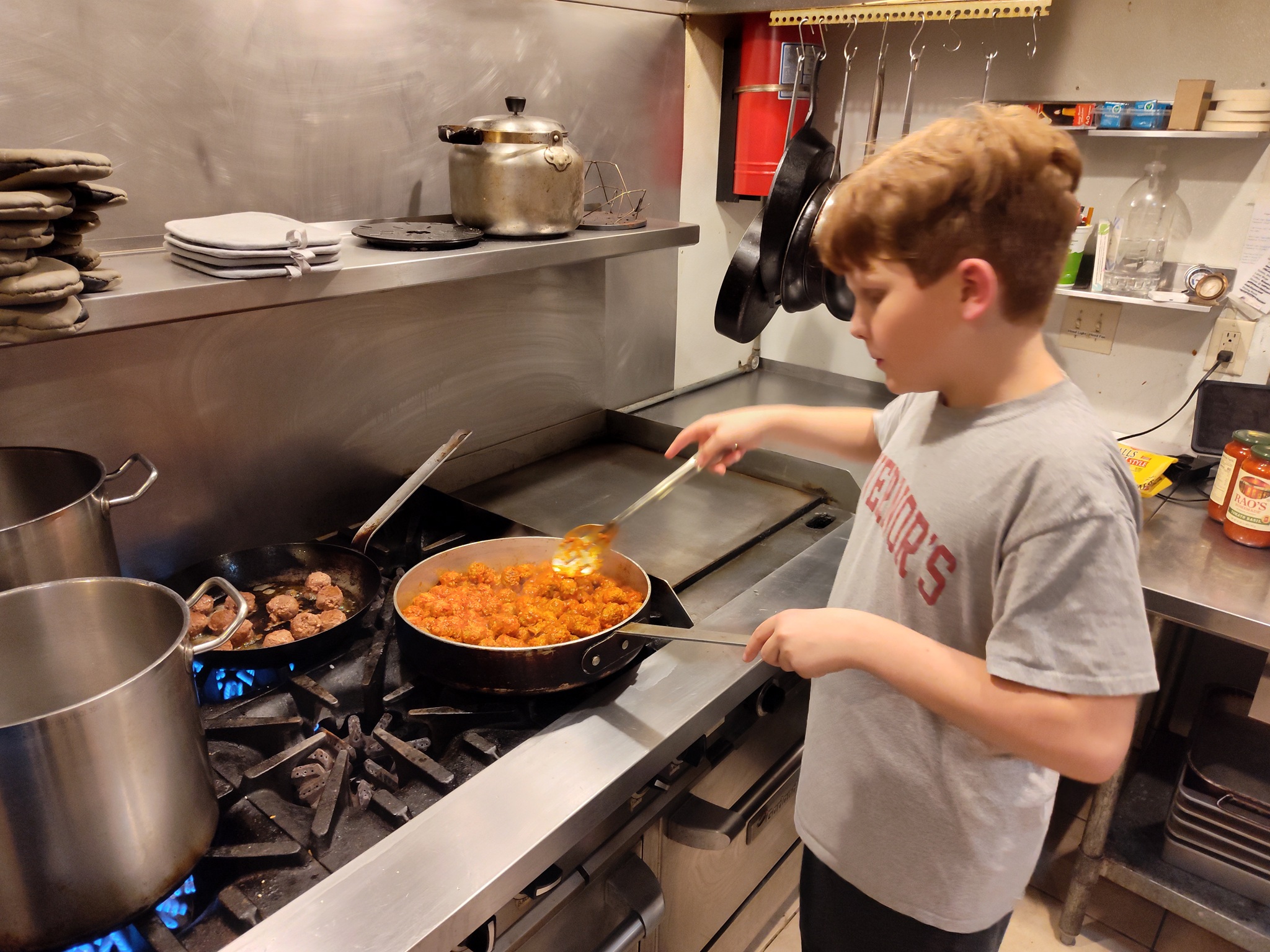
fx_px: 844
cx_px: 635
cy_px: 476
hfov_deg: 73.9
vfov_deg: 58.9
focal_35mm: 23
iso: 1331
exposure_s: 1/40
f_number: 1.8
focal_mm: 5.56
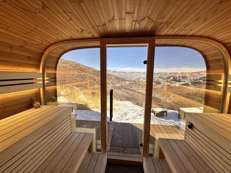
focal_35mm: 14
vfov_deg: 85.7
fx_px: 93
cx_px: 116
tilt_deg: -7.6
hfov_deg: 102.1
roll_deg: -0.3
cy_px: 86
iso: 64
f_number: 2.2
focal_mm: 2.22
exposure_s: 1/99
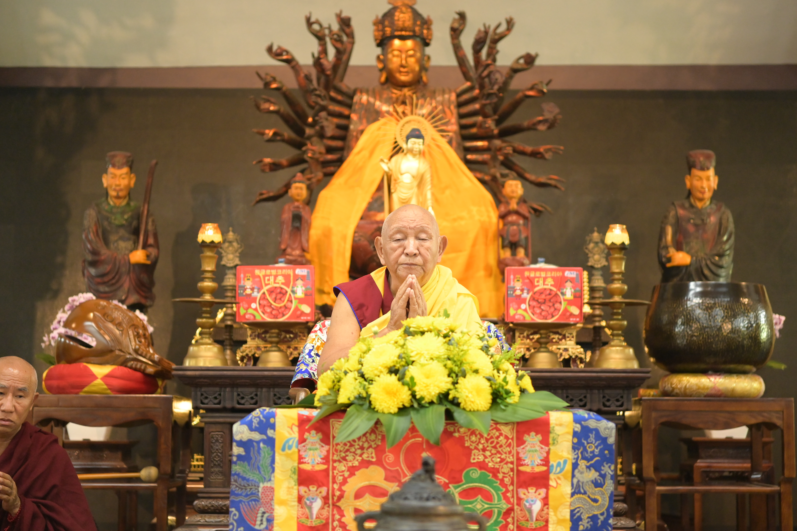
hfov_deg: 28.9
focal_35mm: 70
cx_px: 398
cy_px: 266
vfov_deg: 19.4
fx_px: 1549
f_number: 3.2
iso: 5000
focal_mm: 70
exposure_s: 1/250
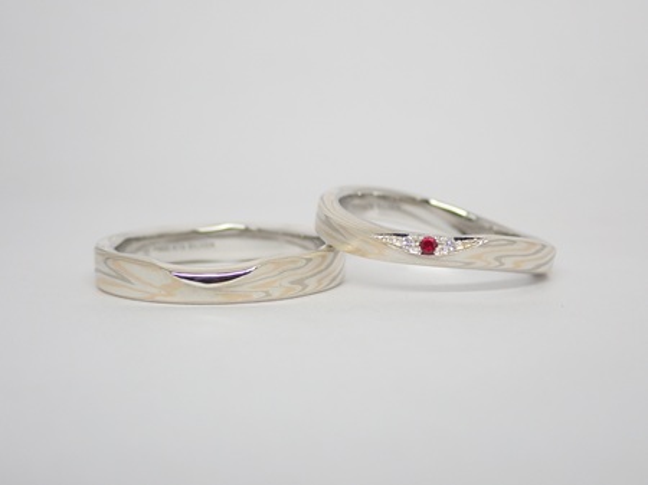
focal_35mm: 77
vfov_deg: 19.1
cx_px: 324
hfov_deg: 25.3
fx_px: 1441
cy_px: 242
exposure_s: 1/125
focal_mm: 13.65
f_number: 4.1
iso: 200
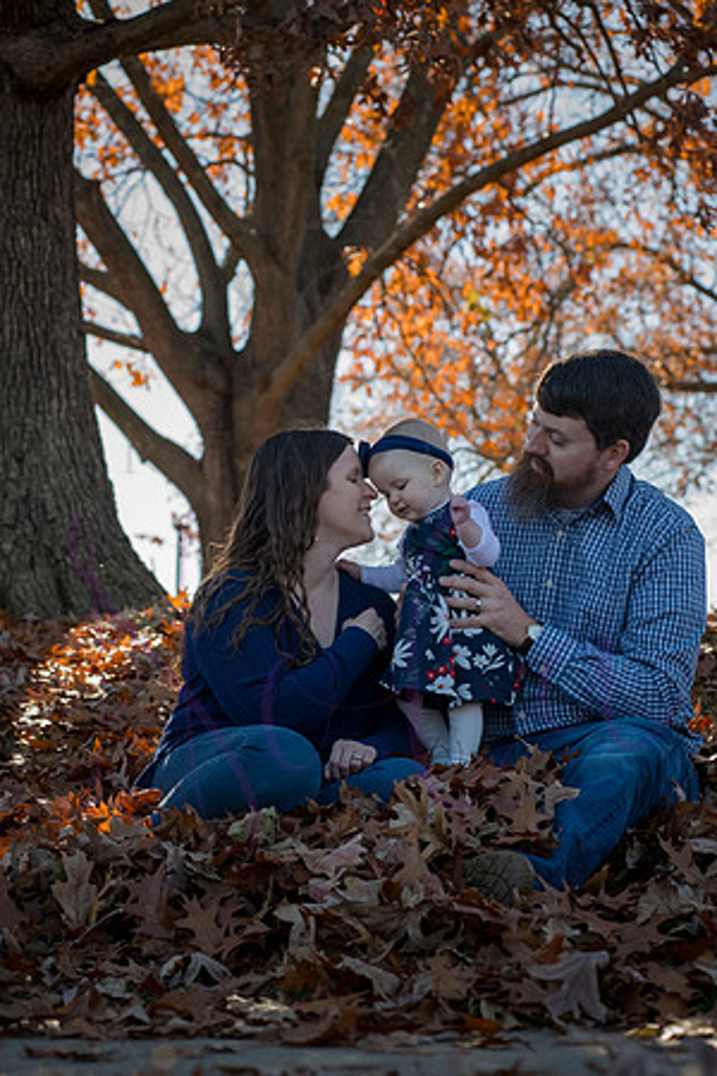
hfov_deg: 17.1
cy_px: 538
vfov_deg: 25.4
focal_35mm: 80
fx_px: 2390
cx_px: 358
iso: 400
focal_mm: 80
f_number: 7.1
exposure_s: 1/320
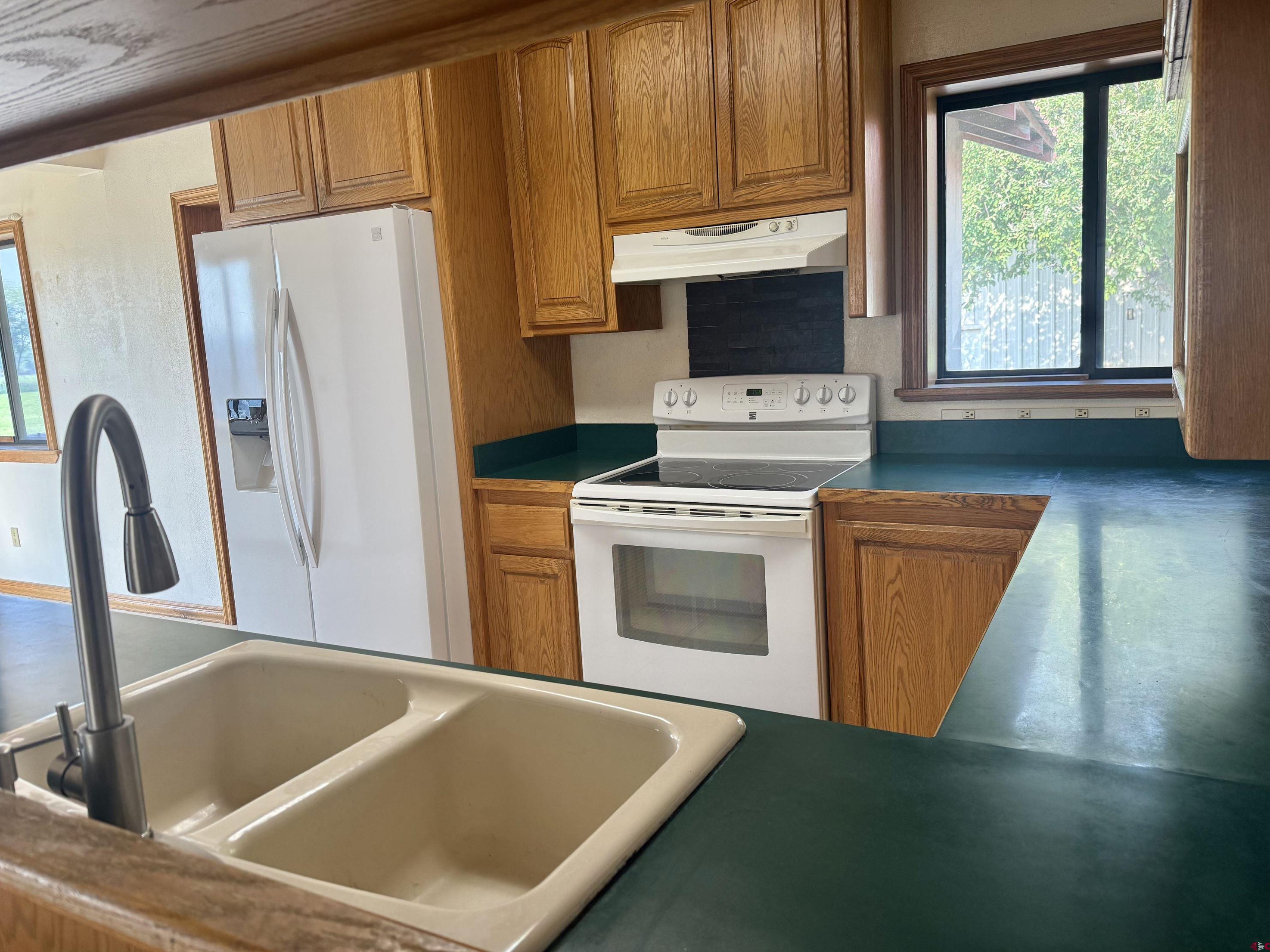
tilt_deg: -8.4
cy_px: 457
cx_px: 640
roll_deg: +4.0
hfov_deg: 69.4
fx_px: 917
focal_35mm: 25
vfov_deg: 54.9
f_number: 1.78
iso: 100
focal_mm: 6.76
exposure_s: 1/133
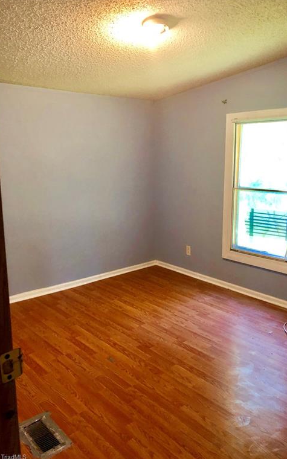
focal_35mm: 30
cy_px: 230
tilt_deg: -11.6
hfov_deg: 41.7
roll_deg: -0.6
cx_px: 168
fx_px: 375
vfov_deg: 62.9
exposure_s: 1/15
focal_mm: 3.99
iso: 80
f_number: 1.8
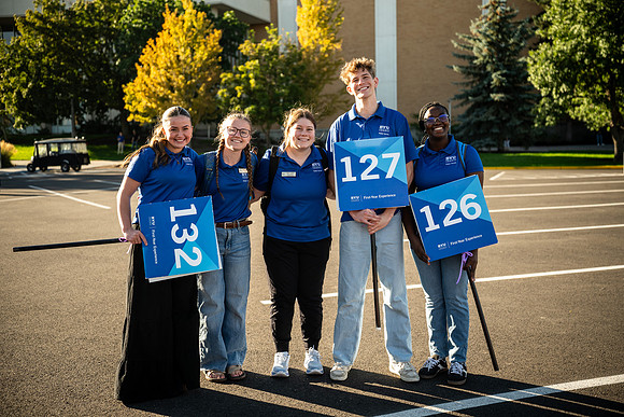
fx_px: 728
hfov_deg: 46.4
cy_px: 208
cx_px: 312
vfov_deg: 31.9
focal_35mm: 42
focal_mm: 42
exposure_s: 1/500
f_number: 2.8
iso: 100
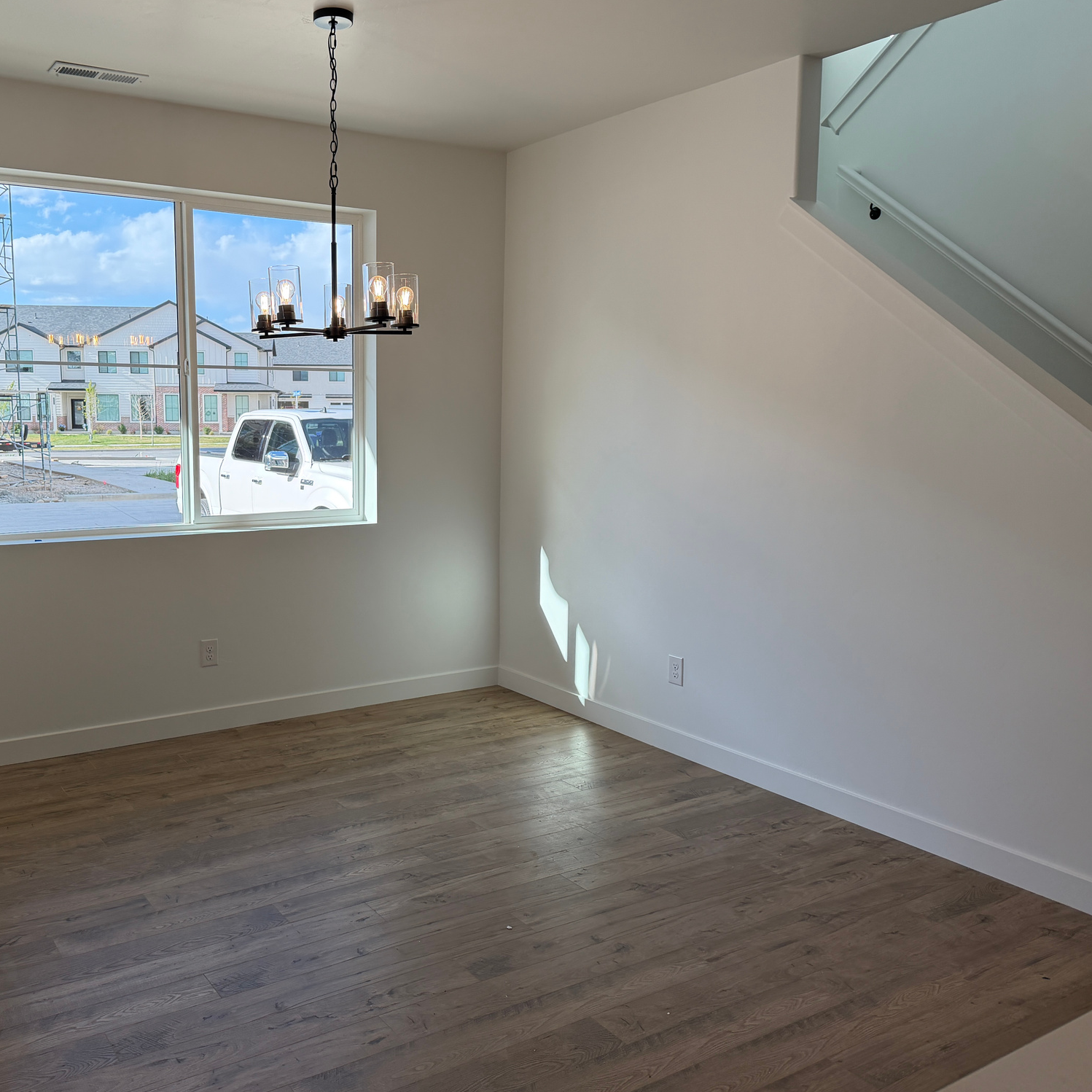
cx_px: 370
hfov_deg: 54.6
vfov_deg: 55.6
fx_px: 1035
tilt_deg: -6.2
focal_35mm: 29
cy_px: 534
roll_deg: +0.8
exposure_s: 1/765
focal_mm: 6.76
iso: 100
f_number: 1.78
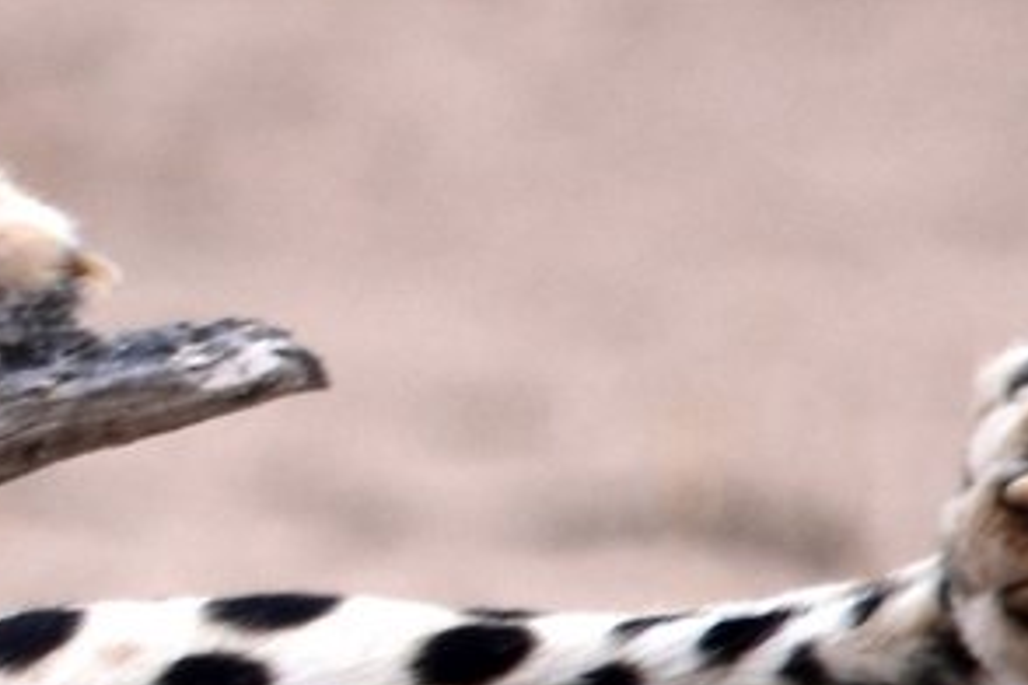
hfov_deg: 0.5
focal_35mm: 4081
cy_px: 757
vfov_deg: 0.3
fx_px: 116526
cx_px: -839
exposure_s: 1/250
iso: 320
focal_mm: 500
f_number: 10
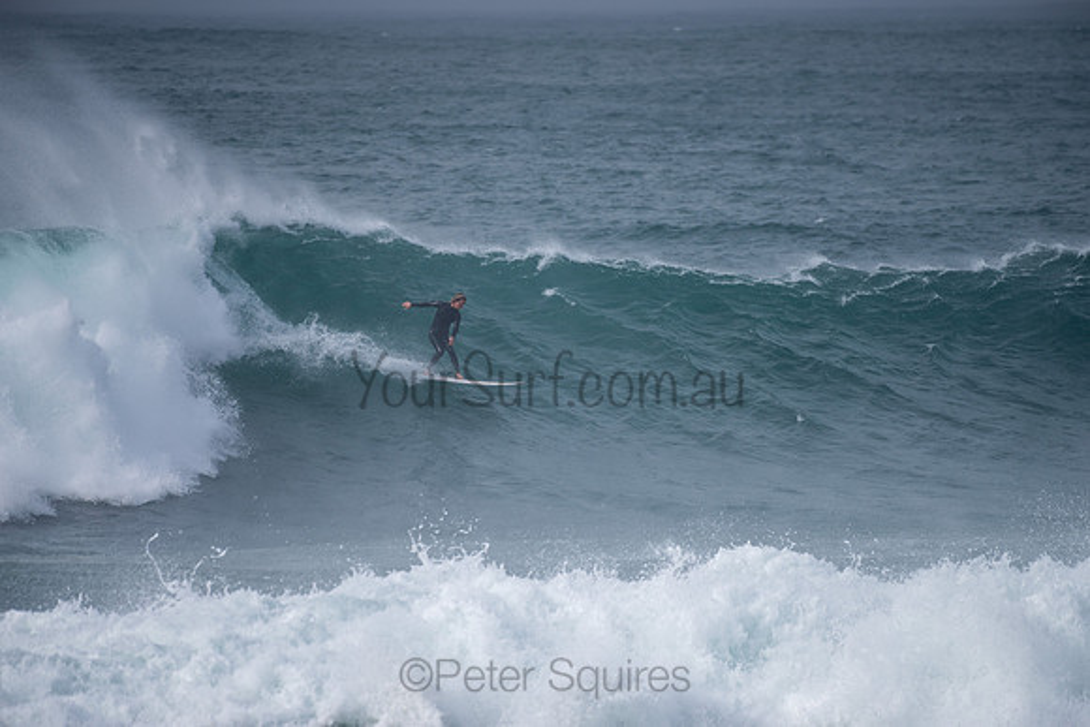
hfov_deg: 3.8
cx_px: 545
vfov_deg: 2.6
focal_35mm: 539
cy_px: 364
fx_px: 16310
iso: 100
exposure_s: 1/1000
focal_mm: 500
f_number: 5.6
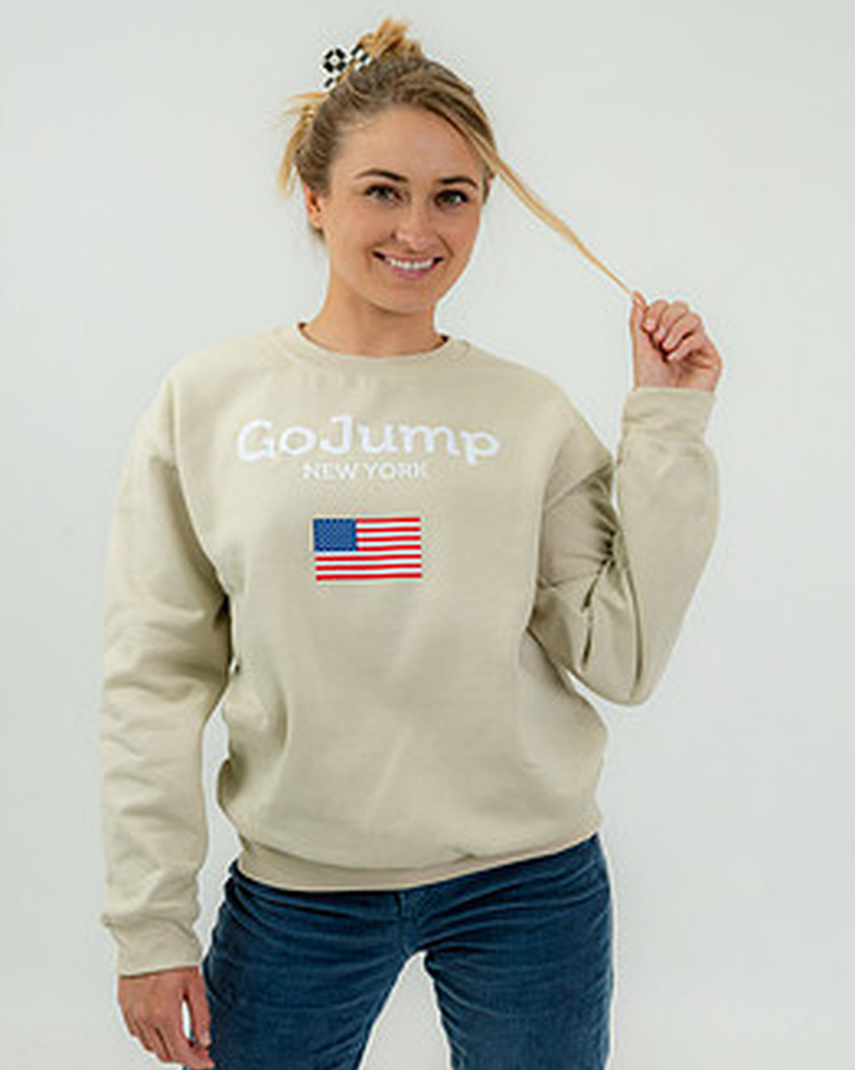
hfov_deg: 22.8
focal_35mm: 67
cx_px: 385
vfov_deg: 28.3
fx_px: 2121
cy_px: 577
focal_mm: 52
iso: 800
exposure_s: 1/160
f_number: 8
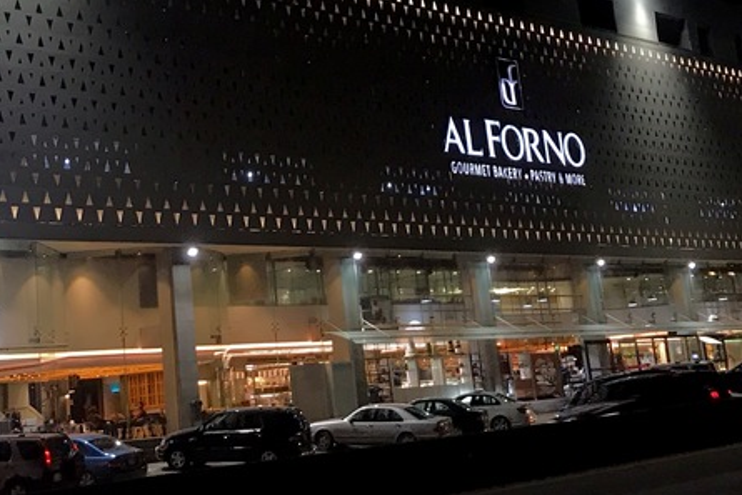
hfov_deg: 30.0
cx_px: 288
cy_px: 50
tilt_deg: +14.4
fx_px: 1381
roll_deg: +5.5
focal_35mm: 67
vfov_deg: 19.9
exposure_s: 1/25
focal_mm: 3.99
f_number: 1.8
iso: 32
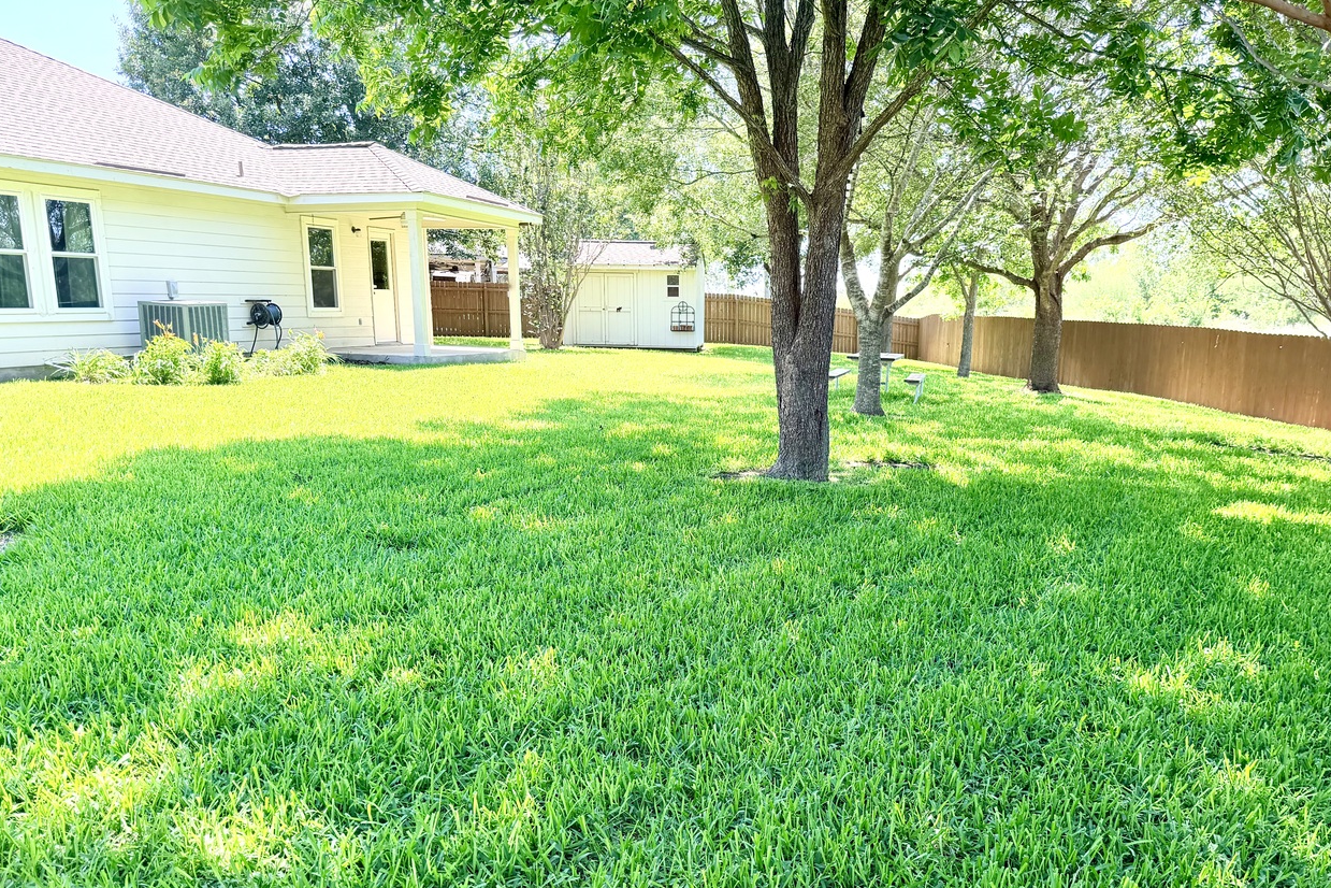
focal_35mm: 29
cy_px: 544
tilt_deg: -12.9
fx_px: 1072
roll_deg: +0.3
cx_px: 729
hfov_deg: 63.5
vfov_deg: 44.7
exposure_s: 1/622
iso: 100
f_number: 1.78
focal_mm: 6.76
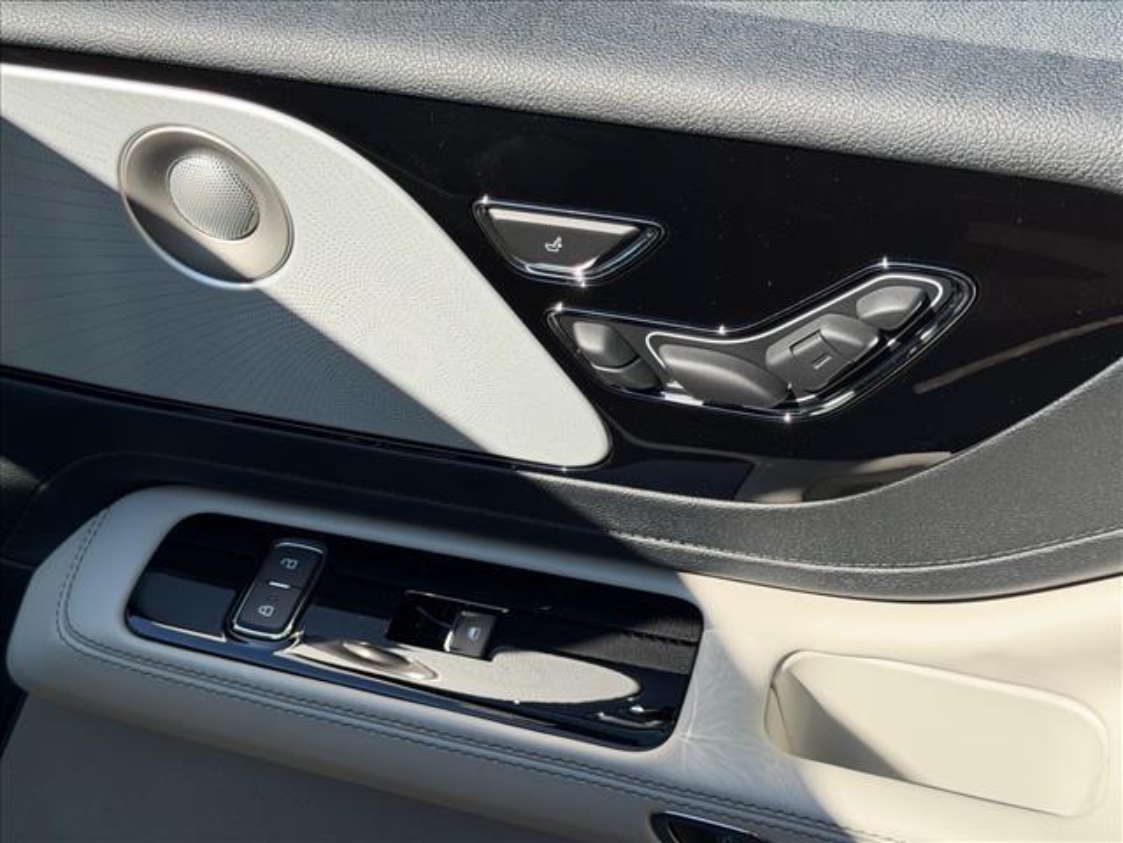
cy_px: 422
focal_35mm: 48
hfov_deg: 39.7
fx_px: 1557
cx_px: 562
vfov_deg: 30.3
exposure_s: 1/1242
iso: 64
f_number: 1.78
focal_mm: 6.76
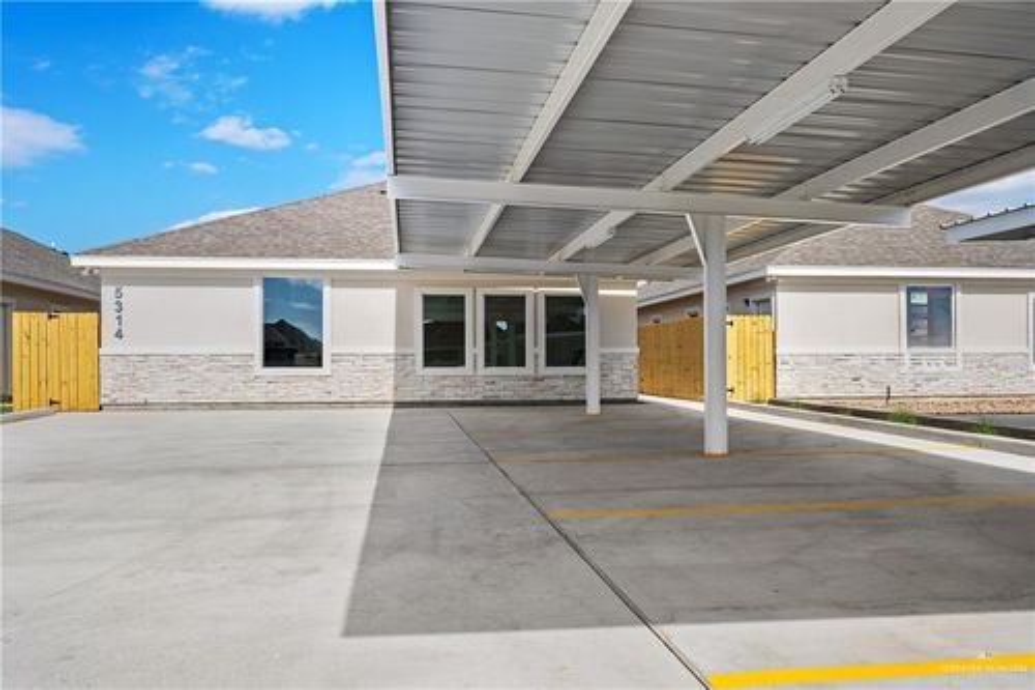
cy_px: 345
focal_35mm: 26
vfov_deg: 49.5
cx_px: 518
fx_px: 747
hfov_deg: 69.4
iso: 200
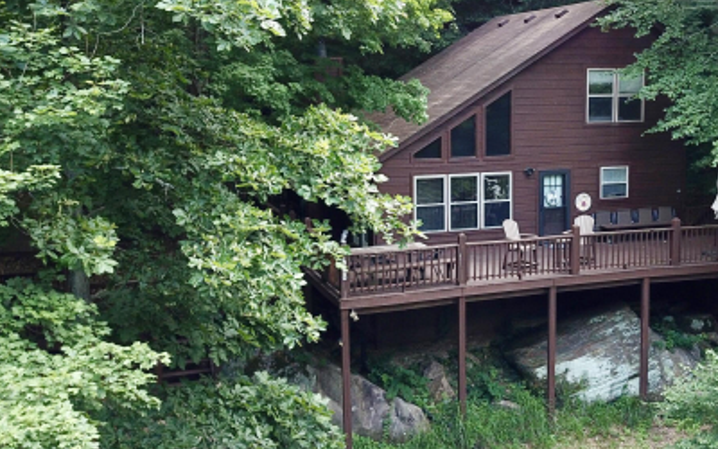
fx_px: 900
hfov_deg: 42.7
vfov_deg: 27.9
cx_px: 500
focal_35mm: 46
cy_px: 172
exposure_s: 1/100
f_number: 2.2
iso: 160
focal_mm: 4.73
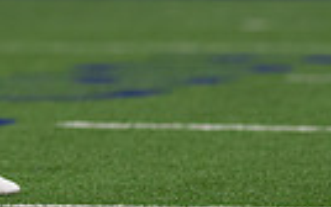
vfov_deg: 1.9
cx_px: -250
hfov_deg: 3.1
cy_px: -260
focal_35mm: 674
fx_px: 6085
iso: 640
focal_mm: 135
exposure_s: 1/1000
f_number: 1.8
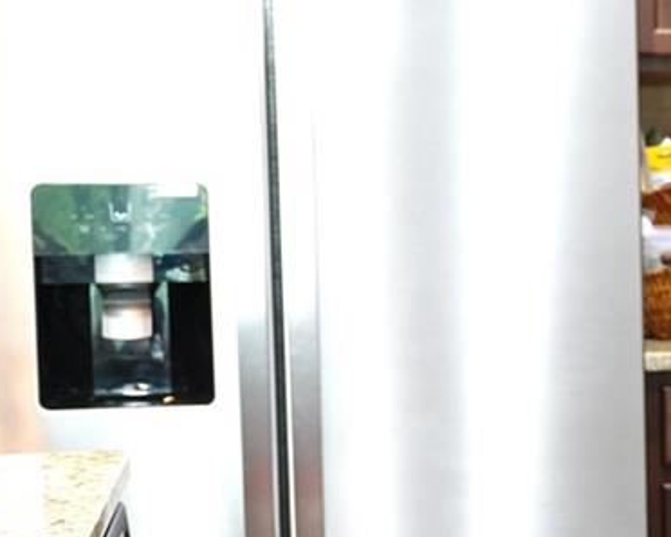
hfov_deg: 12.8
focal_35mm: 129
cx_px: 1393
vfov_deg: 12.0
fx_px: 2563
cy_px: 321
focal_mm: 32
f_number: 4
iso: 800
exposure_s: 1/13
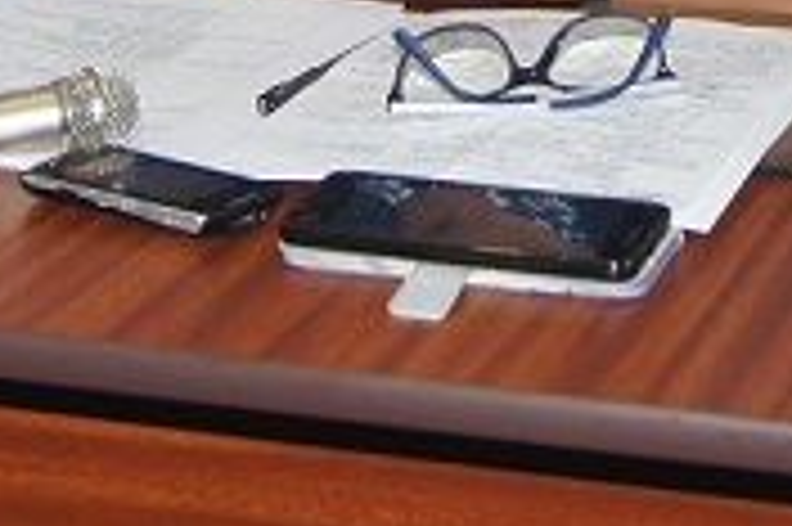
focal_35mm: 166
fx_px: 3649
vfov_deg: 7.9
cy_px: -526
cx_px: 639
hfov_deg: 12.3
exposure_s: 1/60
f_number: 4
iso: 400
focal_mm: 26
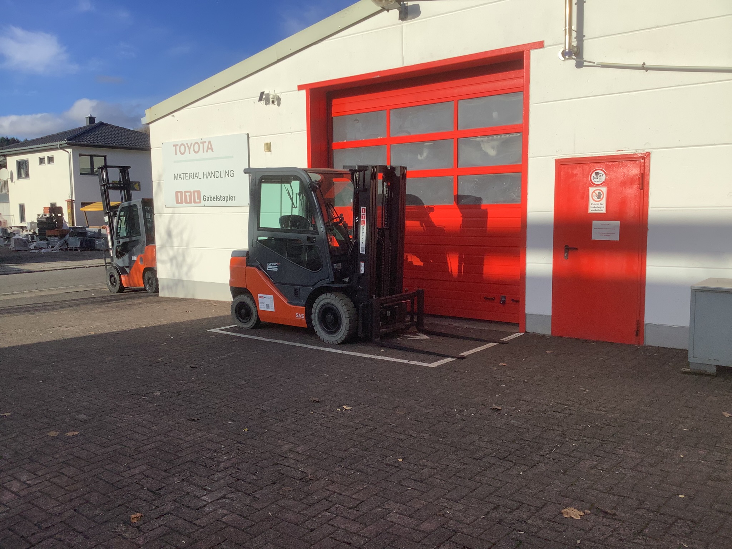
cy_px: 274
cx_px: 366
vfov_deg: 45.4
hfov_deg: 58.4
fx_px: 656
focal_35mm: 31
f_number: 2.4
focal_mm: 3.3
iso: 25
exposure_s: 1/1664
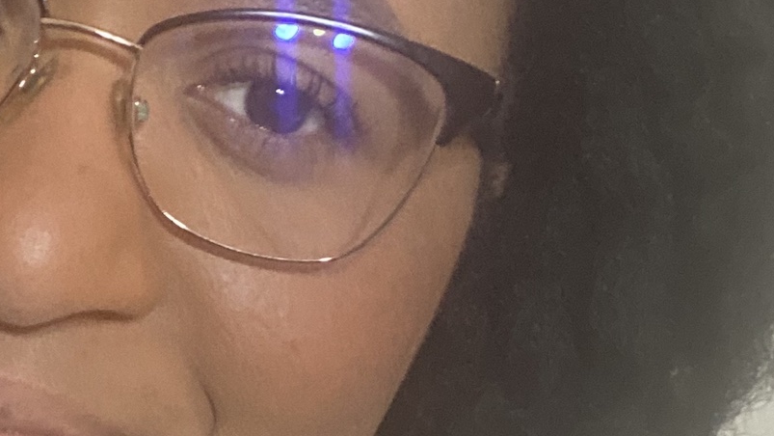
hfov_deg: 23.4
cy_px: 352
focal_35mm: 88
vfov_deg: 13.7
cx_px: 33
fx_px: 1806
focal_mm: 2.71
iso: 400
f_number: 2.2
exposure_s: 1/60
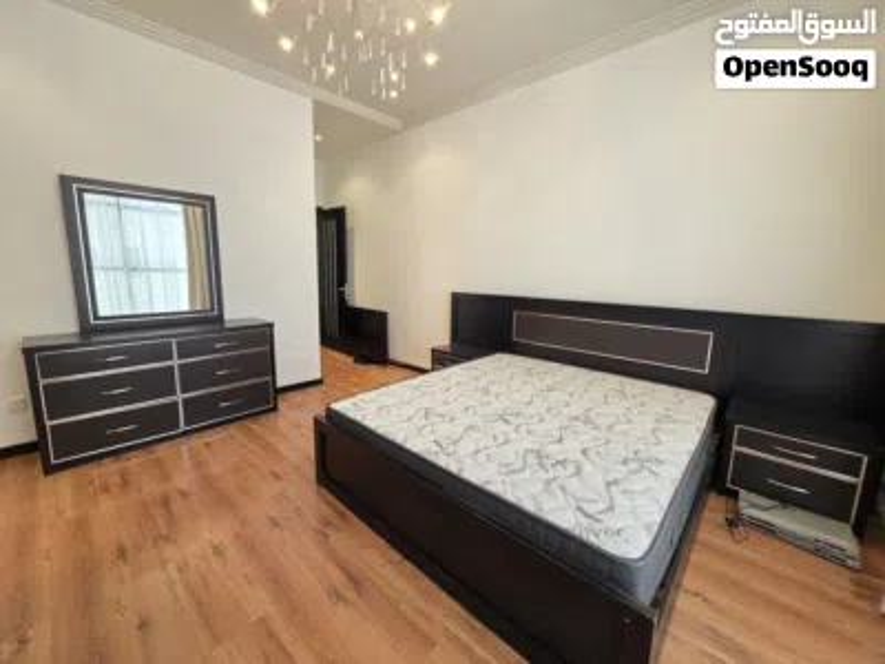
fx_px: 332
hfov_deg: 106.2
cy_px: 332
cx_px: 442
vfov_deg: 89.9
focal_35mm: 13
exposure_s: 1/100
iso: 320
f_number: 1.9
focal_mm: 2.2
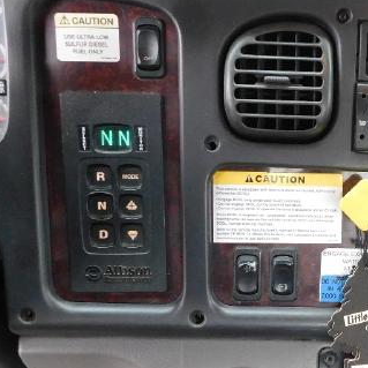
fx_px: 613
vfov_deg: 32.9
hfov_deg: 31.1
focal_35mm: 51
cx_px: 362
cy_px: 261
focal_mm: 4
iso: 320
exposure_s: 1/30
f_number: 3
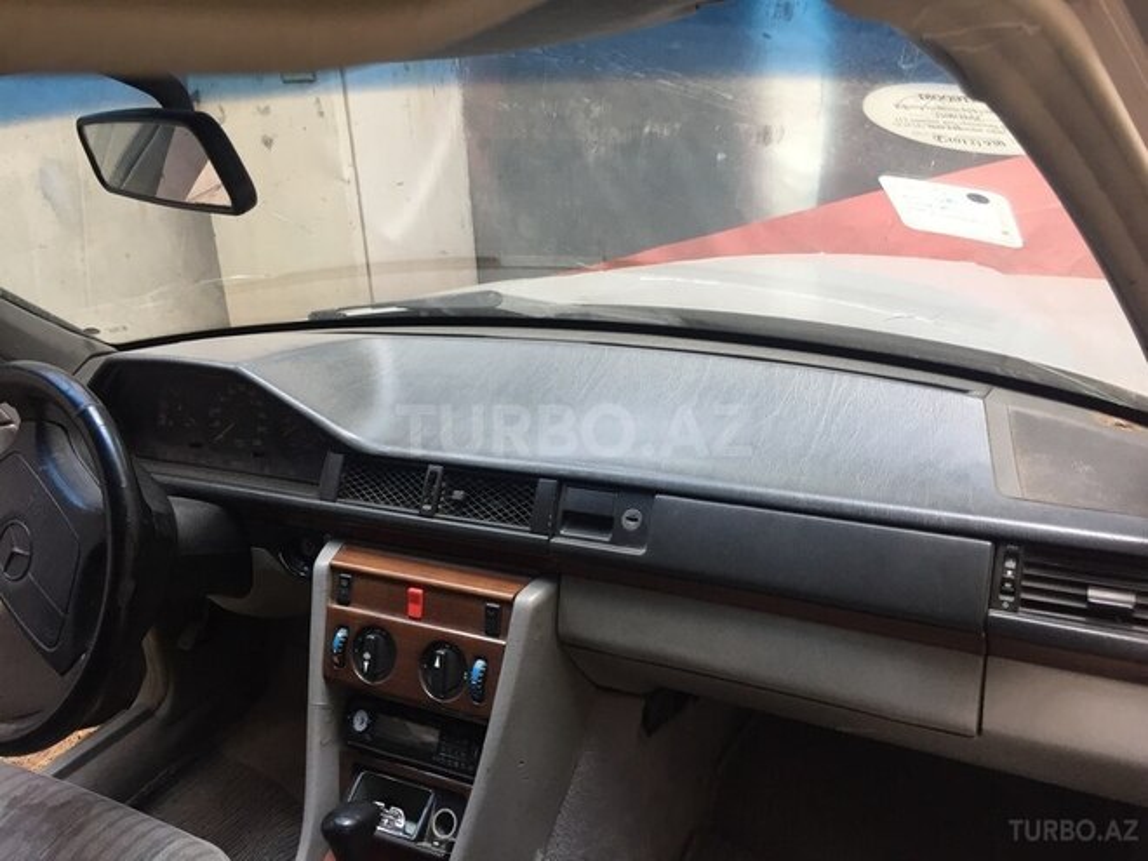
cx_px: 574
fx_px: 962
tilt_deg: -22.1
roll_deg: +4.9
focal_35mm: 29
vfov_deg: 48.2
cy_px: 430
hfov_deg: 61.7
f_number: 2.2
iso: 50
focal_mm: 4.15
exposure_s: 1/33
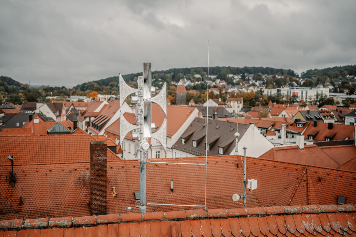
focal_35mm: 35
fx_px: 346
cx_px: 178
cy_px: 118
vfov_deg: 37.9
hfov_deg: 54.4
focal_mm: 35
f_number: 2
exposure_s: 1/2500
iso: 100
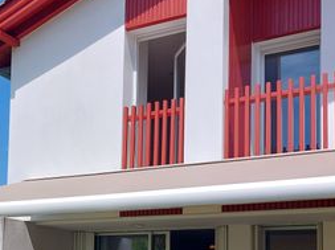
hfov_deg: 32.9
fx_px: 551
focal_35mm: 57
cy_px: 247
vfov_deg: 24.5
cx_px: 69
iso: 25
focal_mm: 5.23
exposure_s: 1/952
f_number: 1.8
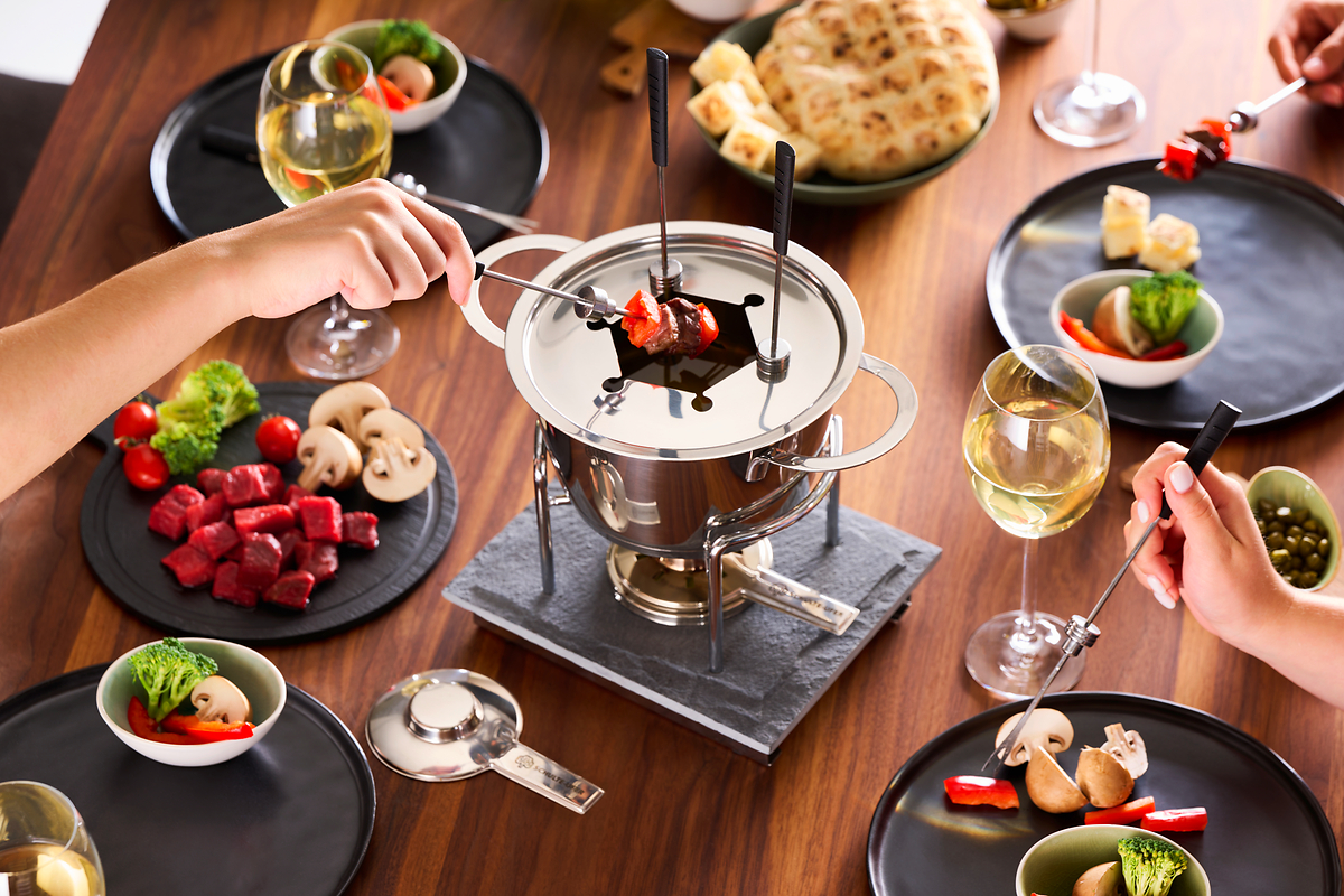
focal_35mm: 115
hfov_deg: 17.8
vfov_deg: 11.9
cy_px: 448
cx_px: 672
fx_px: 4293
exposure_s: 1/125
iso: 32
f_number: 5
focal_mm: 115
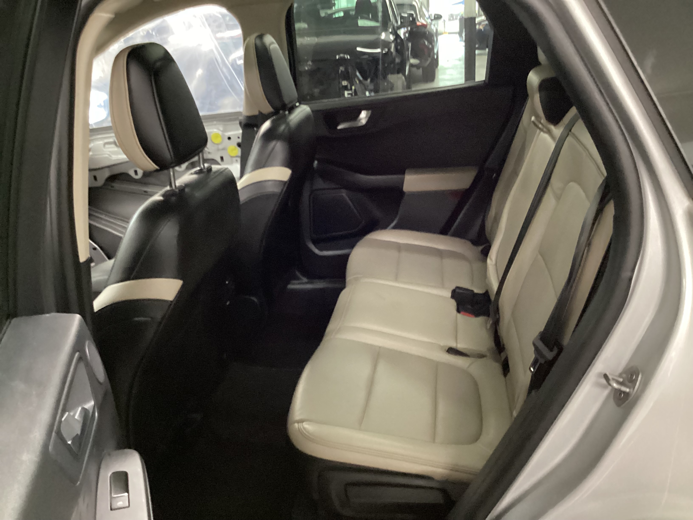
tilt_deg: -22.2
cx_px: 346
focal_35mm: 31
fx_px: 621
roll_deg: +4.8
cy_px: 260
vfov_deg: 45.4
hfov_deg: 58.4
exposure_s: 1/17
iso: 640
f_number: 2.4
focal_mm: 3.3
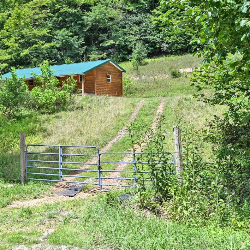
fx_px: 441
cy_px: 87
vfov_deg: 31.4
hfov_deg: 31.3
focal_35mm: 54
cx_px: 78
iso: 100
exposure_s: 1/320
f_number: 6.3
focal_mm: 30
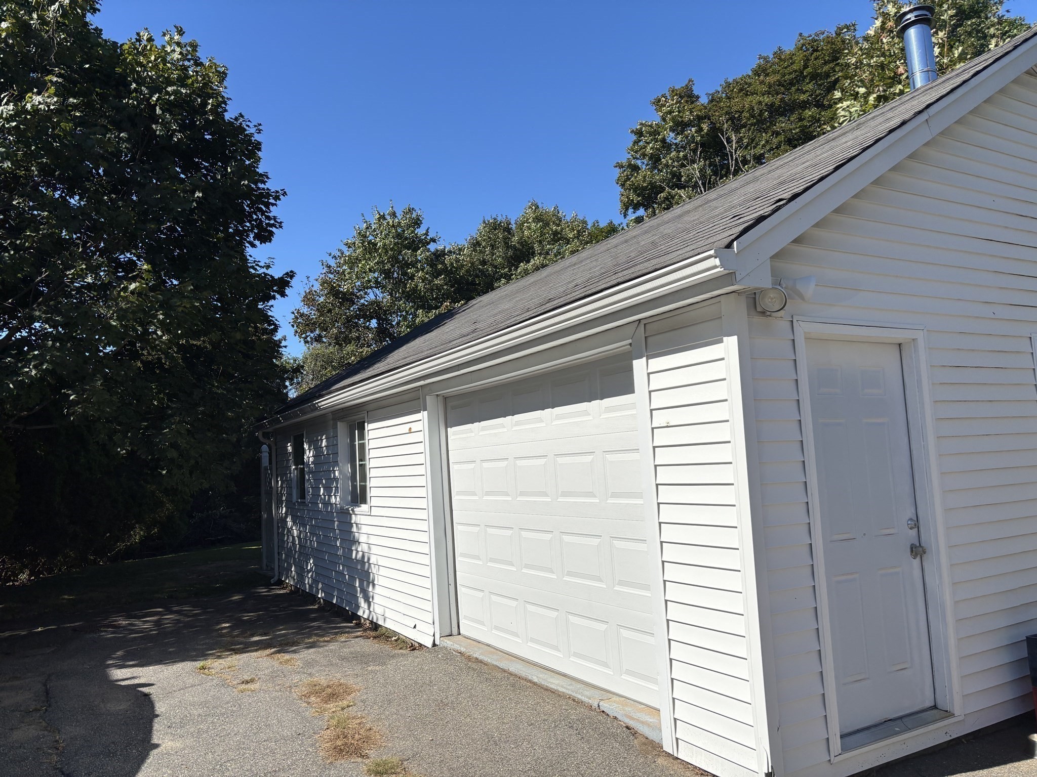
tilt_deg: +5.0
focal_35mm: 26
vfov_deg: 53.1
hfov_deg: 67.3
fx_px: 779
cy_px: 388
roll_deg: +2.4
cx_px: 518
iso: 50
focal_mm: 5.96
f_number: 1.6
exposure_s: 1/6329
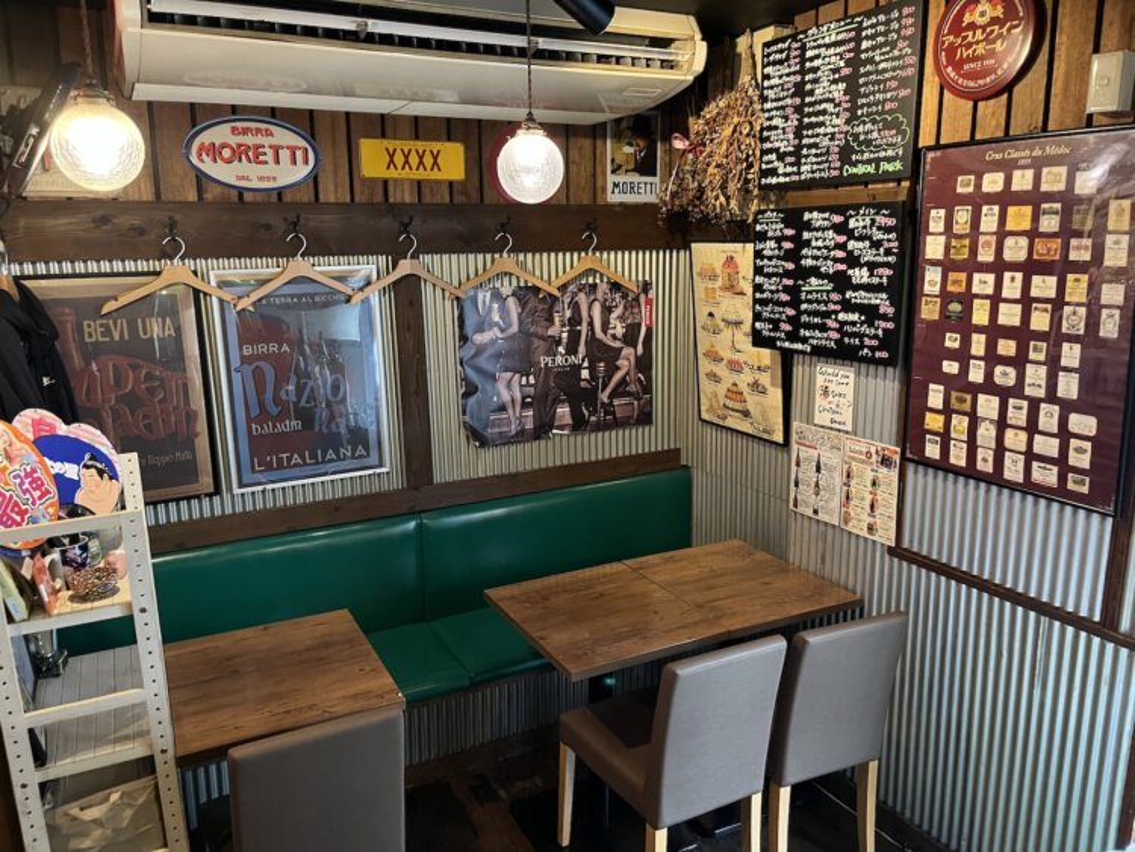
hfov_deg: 67.3
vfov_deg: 53.1
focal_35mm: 26
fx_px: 853
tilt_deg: -12.5
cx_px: 568
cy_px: 426
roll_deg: +0.9
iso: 500
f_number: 1.6
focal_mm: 5.1
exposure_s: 1/33
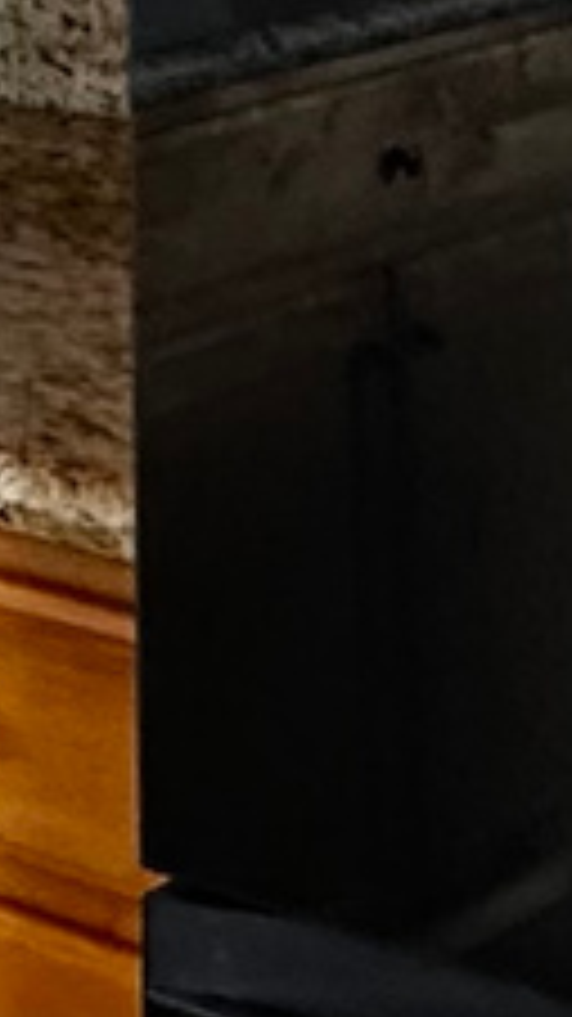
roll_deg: +0.7
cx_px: -320
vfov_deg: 14.2
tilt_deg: +0.0
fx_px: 3724
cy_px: -657
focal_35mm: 138
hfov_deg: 8.6
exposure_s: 1/60
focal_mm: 2.22
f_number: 2.2
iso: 250
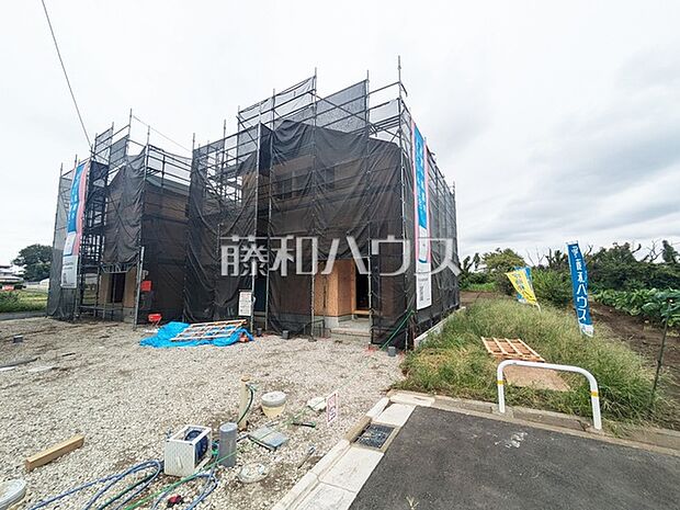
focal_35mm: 14
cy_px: 255
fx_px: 275
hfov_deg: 102.1
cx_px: 340
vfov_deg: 85.7
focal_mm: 1.83
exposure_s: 1/943
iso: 50
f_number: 2.2
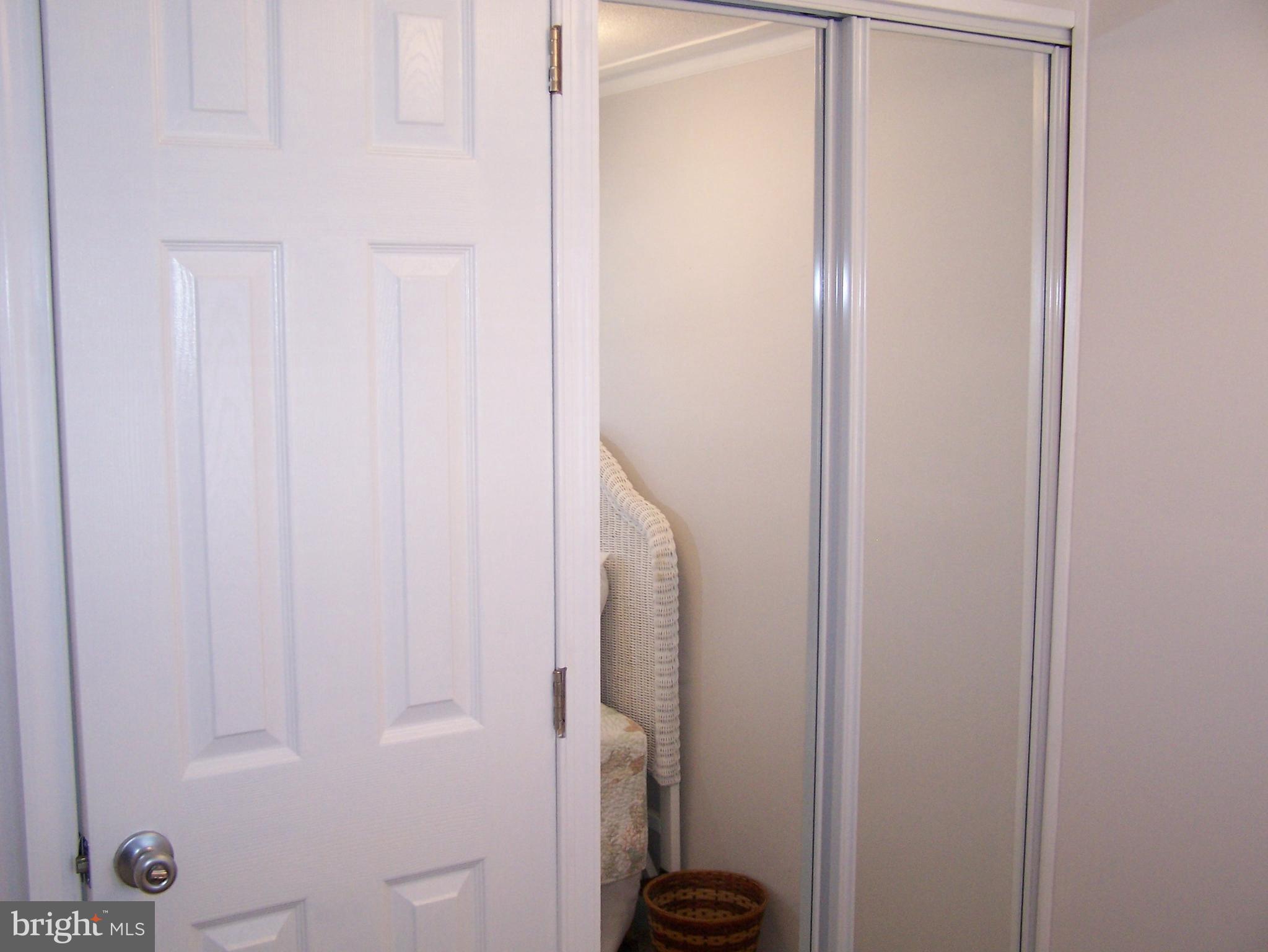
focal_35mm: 38
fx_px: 1392
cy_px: 476
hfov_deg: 49.0
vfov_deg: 37.7
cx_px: 634
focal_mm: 6.3
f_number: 2.8
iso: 140
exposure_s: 1/90
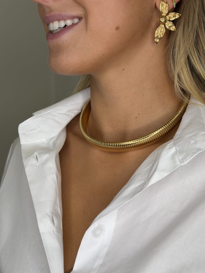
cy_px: 136
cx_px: 102
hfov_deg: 30.3
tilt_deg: -8.1
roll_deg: +0.6
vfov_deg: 39.7
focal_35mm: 48
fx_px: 379
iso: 64
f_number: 1.78
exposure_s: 1/762
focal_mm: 6.76
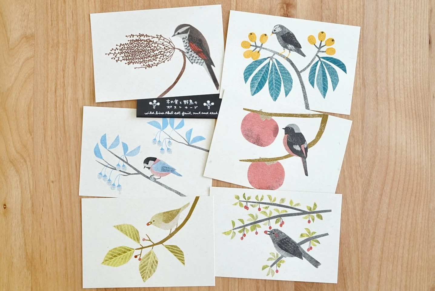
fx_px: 593
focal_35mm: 49
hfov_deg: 40.3
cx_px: 218
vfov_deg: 27.6
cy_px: 146
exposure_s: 1/50
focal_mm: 49
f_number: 18
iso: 4000
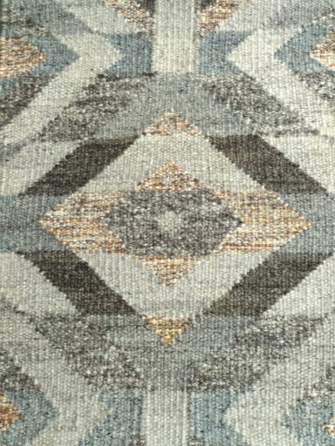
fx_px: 671
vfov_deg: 36.8
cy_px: 223
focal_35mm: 52
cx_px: 168
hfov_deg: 28.0
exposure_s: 1/100
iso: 250
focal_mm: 5.99
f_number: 2.6
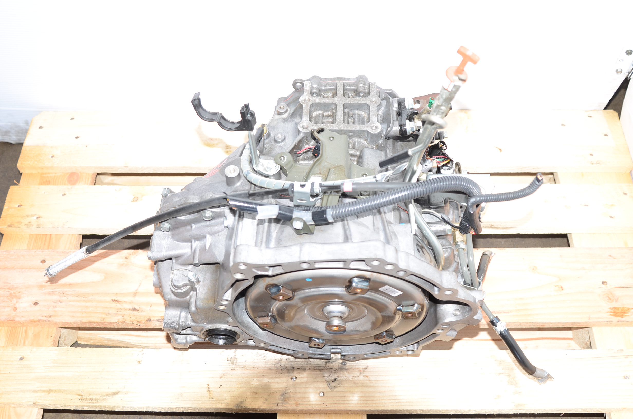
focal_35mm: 36
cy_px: 210
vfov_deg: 36.7
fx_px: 632
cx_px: 316
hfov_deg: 53.2
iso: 100
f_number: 4.5
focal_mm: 24
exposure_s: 1/60
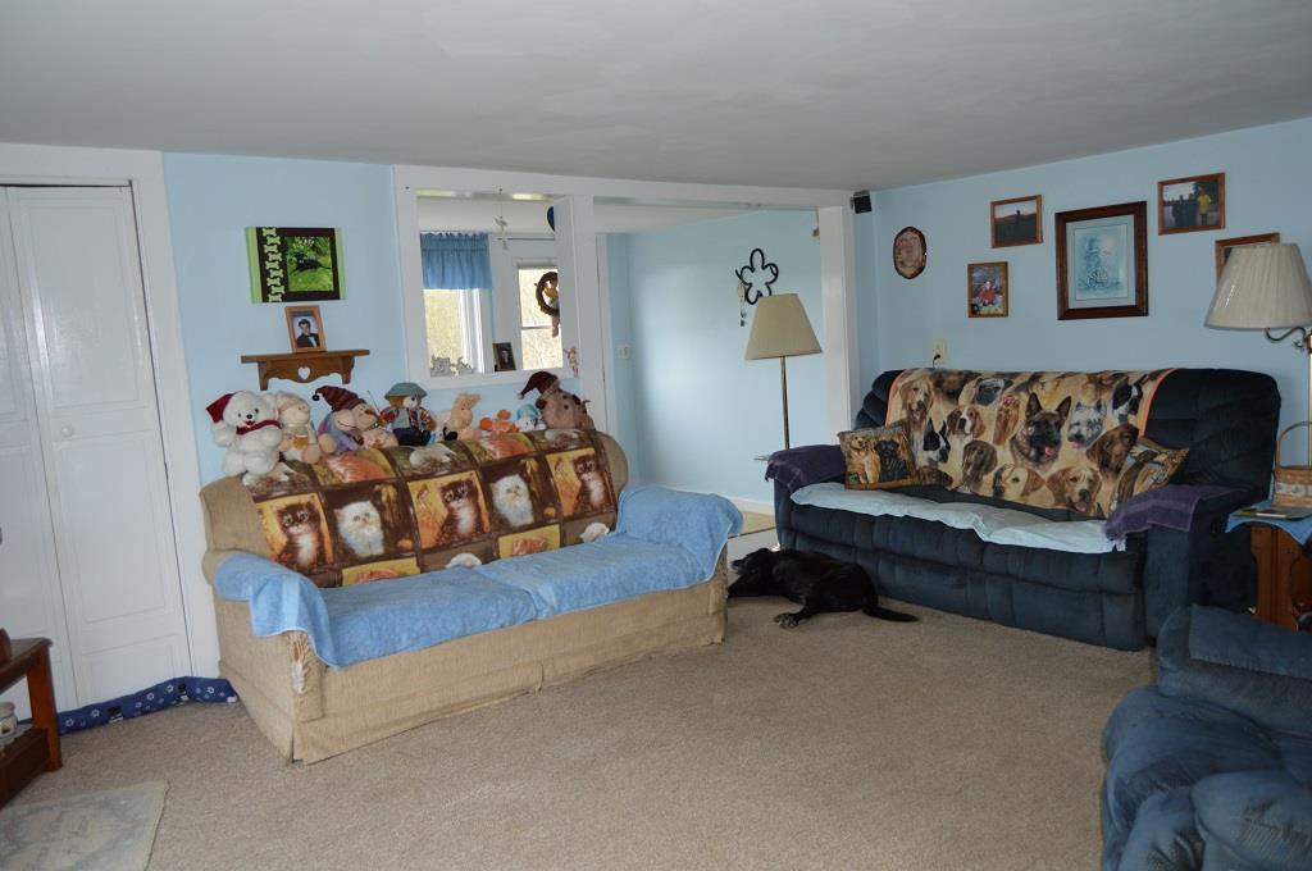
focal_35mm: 27
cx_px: 656
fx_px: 983
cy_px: 436
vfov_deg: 47.8
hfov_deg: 67.4
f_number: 4
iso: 400
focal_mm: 18
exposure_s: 1/60
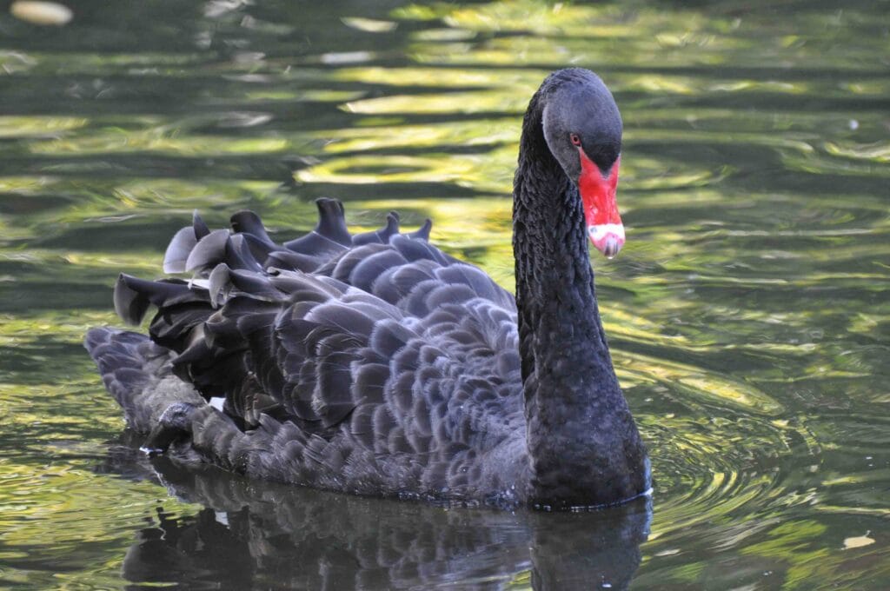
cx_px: 445
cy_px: 296
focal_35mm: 420
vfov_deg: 3.3
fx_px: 10370
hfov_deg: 4.9
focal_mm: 280
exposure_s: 1/320
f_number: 5.6
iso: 1600
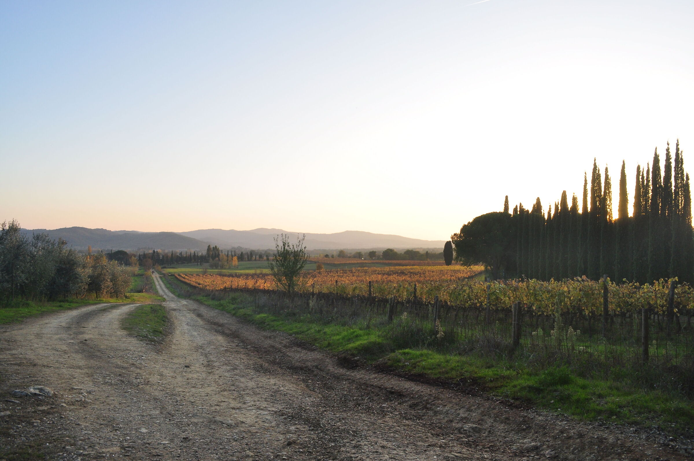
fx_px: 520
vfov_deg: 47.8
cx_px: 347
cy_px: 230
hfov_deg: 67.4
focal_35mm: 27
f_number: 9
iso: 400
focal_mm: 18
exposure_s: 1/125
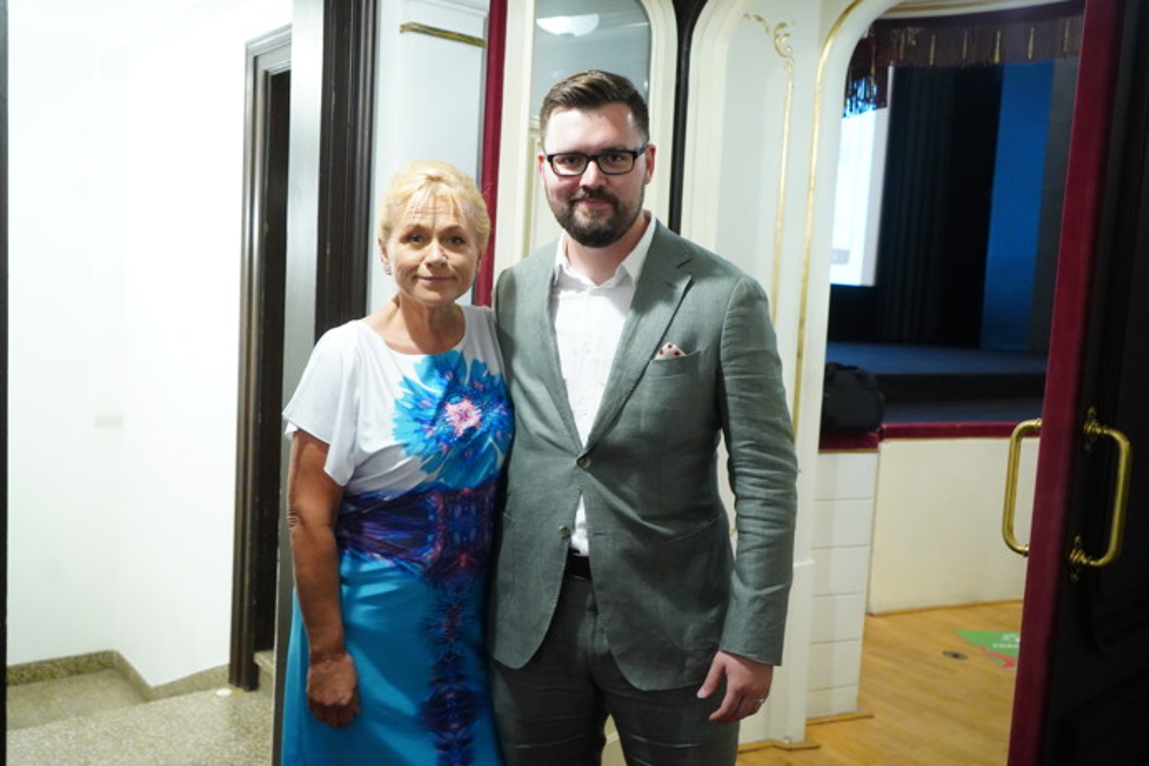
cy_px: 383
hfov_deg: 60.3
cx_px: 574
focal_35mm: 31
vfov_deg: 42.3
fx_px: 989
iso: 10000
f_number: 4
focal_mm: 31
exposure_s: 1/80
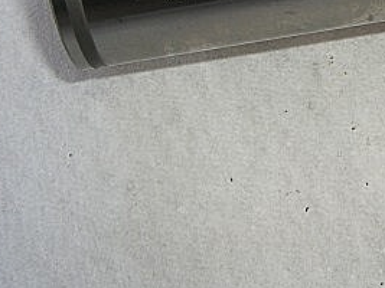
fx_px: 1012
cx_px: 394
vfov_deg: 16.0
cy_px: 17
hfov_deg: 20.8
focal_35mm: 91
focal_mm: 6.2
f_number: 4.3
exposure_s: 1/60
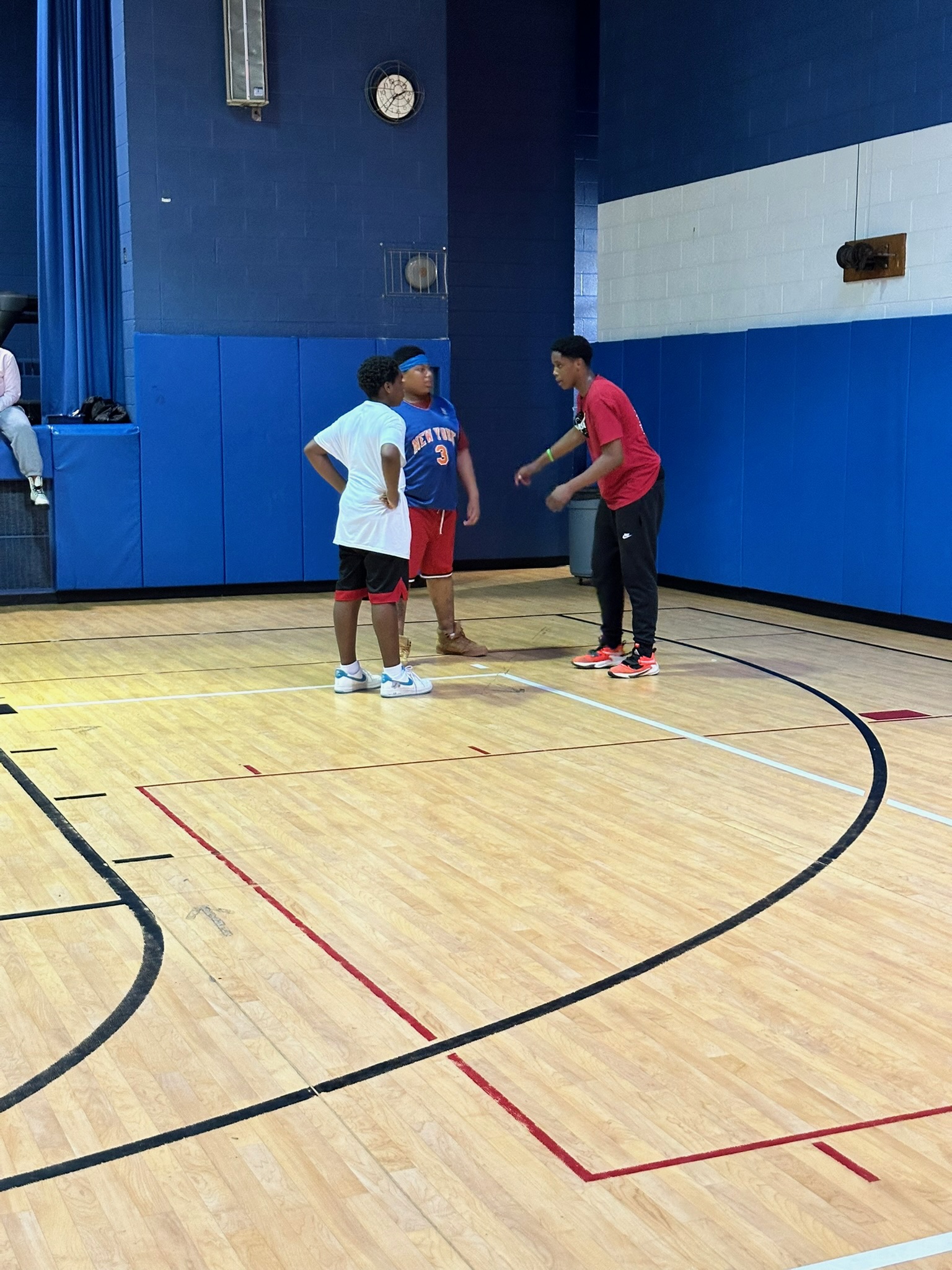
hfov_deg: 30.3
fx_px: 1760
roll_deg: -1.7
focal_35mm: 48
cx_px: 476
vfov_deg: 39.7
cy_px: 635
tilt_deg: -6.1
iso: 320
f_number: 1.78
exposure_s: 1/40
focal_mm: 6.86
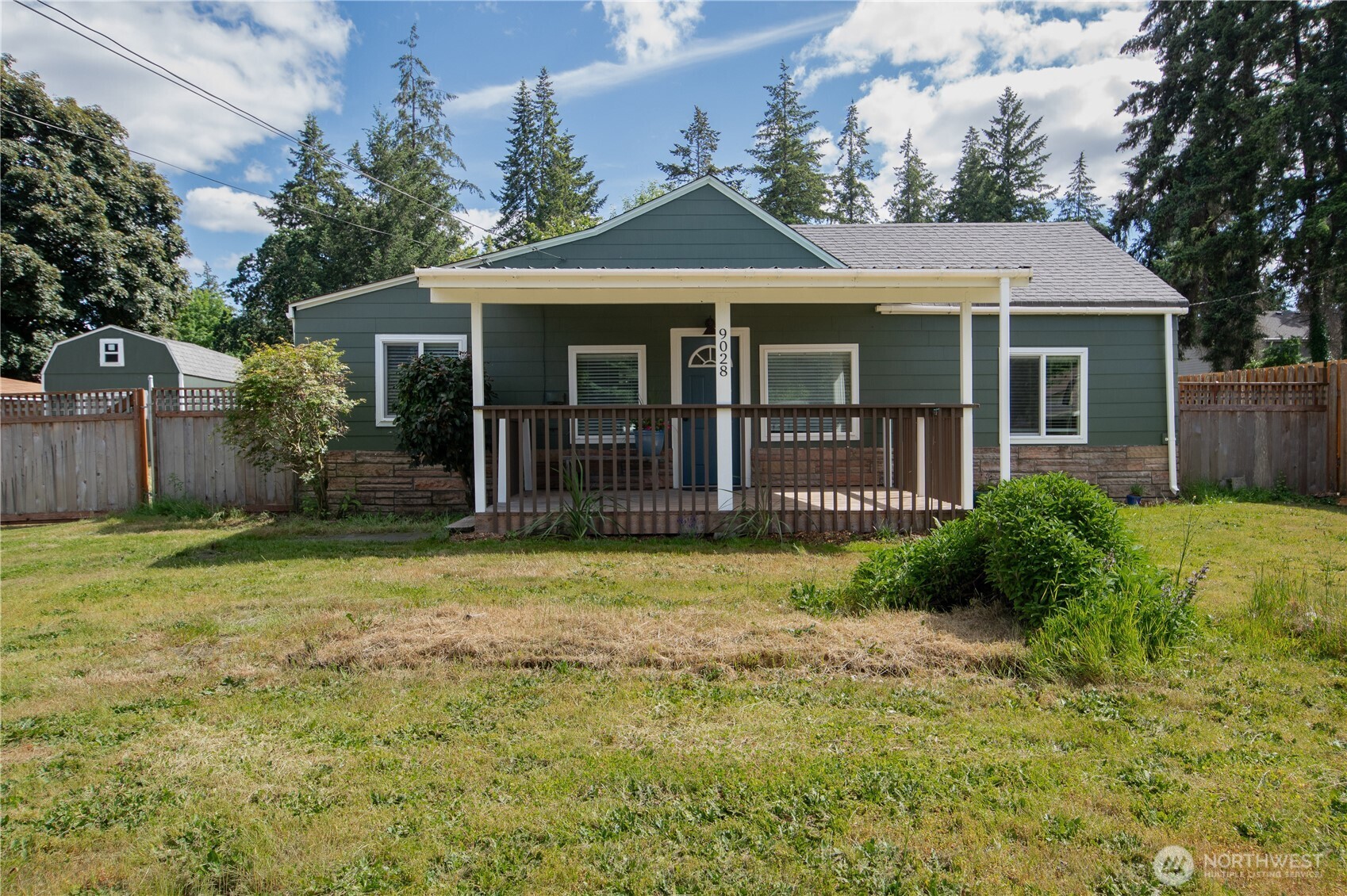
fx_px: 935
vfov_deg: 51.2
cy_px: 448
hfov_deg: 71.5
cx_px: 674
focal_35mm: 25
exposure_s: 1/100
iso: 125
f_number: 8
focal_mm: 17
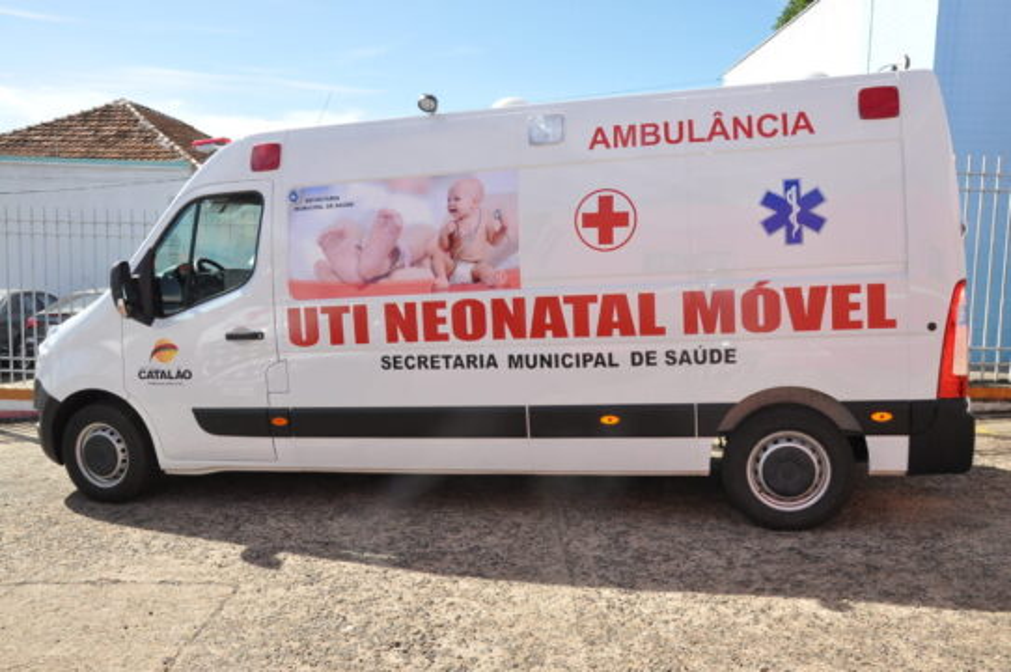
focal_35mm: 32
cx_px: 506
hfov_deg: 59.5
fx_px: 884
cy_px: 336
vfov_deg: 41.6
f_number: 16
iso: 640
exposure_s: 1/200
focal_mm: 21
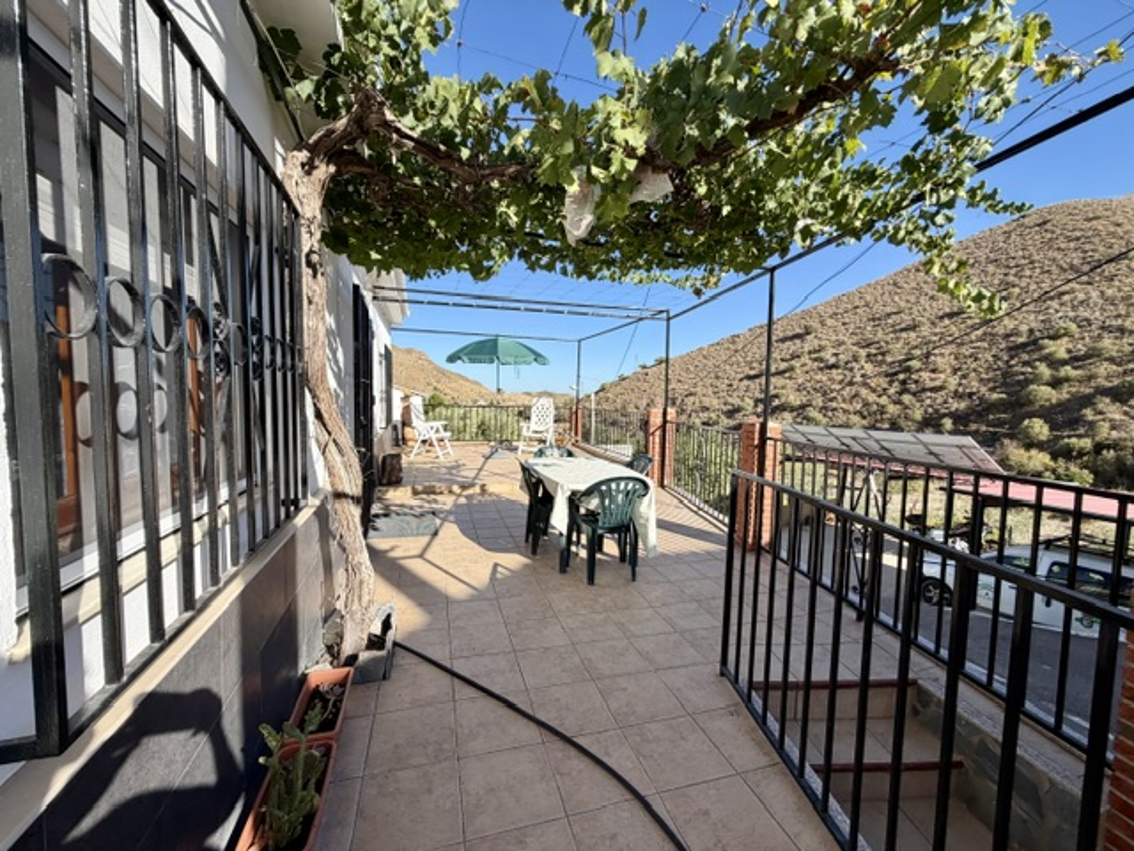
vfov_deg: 85.7
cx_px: 567
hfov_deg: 102.1
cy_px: 426
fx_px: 459
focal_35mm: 14
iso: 40
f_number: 2.2
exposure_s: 1/734
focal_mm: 2.22
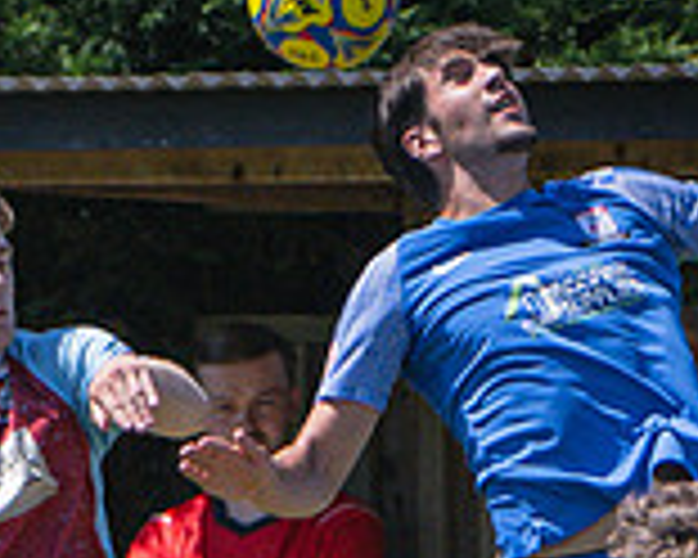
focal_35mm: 2582
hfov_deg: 0.7
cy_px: 770
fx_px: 53339
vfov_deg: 0.6
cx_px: -442
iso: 400
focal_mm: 310
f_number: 4
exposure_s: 1/2500
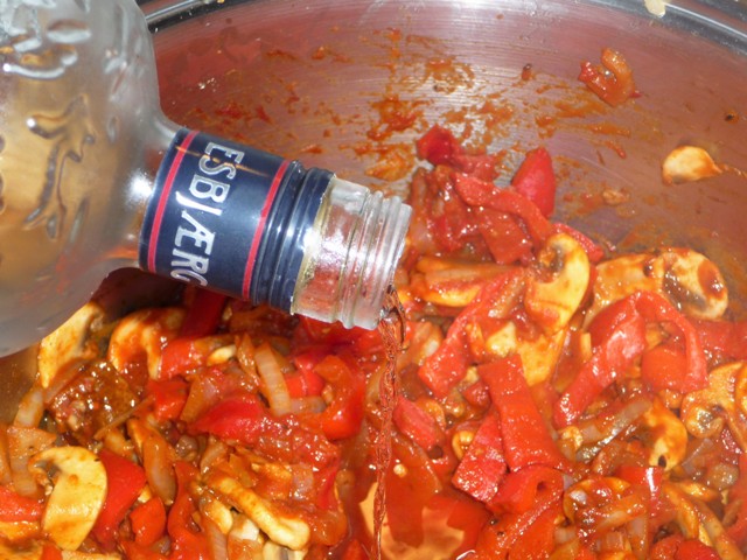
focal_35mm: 77
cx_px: 374
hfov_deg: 25.3
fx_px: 1662
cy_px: 280
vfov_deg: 19.1
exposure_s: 1/40
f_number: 4.6
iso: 100
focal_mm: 13.1
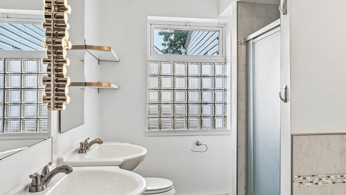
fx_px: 284
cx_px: 198
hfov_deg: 62.3
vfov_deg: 37.8
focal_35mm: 31
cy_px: 101
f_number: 8
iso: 800
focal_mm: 16
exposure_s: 1/250
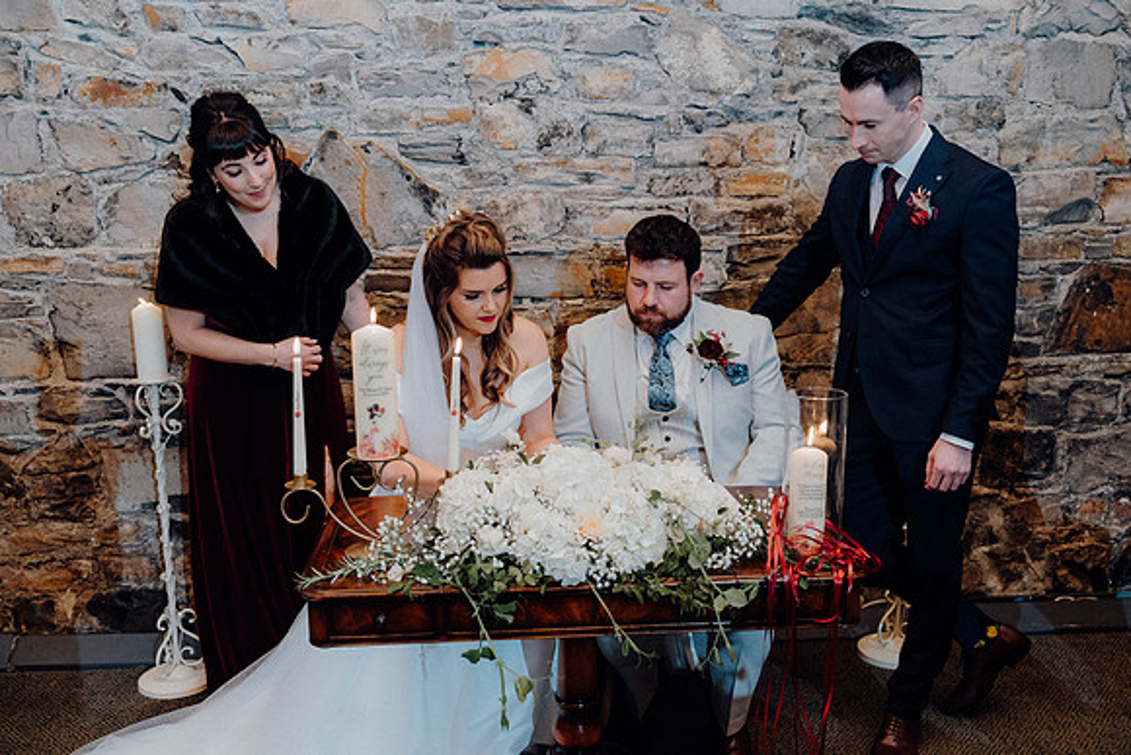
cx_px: 566
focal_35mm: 36
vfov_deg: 36.9
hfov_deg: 53.1
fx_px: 1131
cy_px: 378
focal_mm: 36
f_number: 3.5
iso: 2500
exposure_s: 1/200
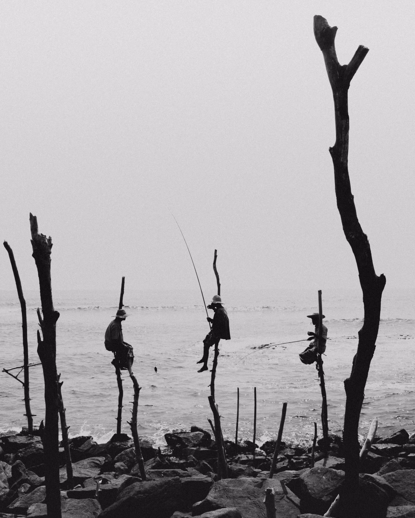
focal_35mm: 34
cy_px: 311
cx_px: 207
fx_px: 522
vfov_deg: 52.5
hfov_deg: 43.4
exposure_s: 1/500
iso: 200
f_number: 10
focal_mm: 20
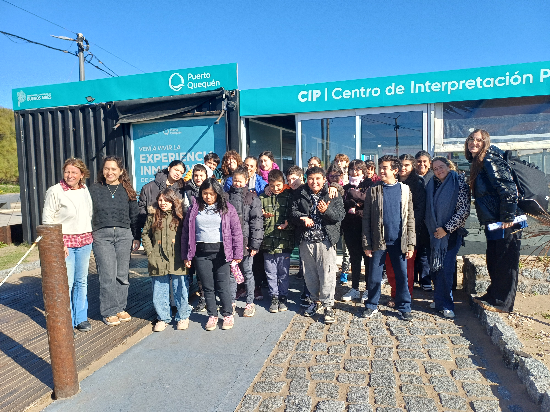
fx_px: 397
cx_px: 275
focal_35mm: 25
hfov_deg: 69.4
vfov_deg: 54.9
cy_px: 206
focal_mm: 4.65
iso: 50
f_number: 1.8
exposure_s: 1/837
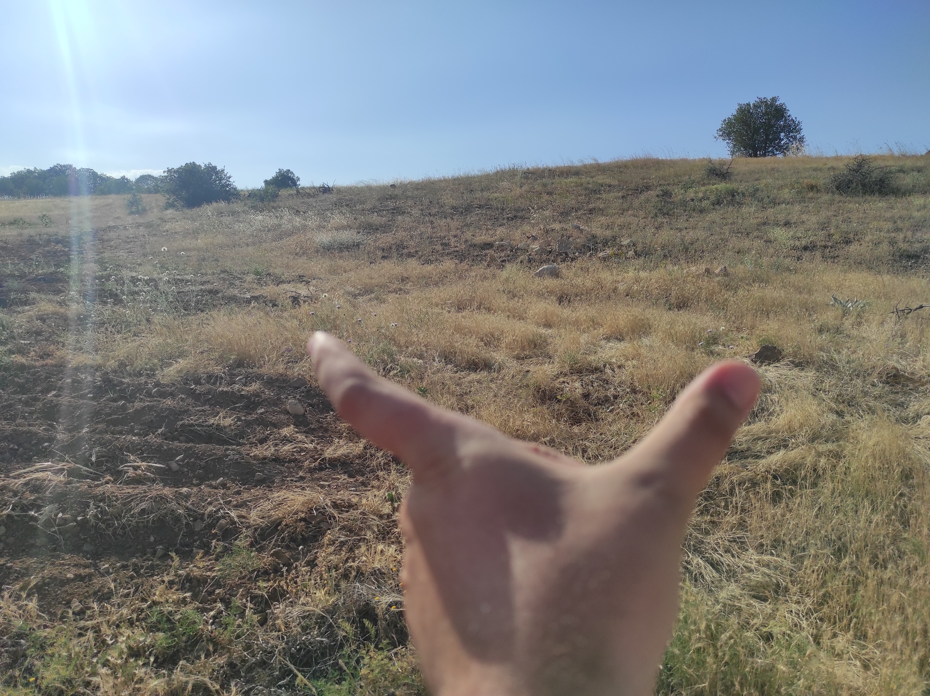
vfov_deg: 54.8
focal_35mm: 25
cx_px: 465
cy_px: 348
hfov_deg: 69.4
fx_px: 671
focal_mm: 5.43
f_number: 1.89
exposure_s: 1/5645
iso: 100
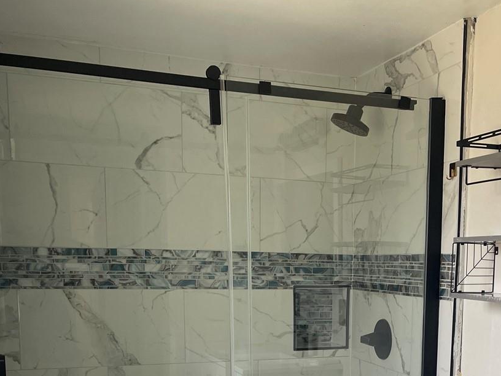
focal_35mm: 49
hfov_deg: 38.1
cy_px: 354
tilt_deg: -9.2
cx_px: 362
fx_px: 709
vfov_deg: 28.3
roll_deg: -1.2
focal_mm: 5.1
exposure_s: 1/121
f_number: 1.6
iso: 125
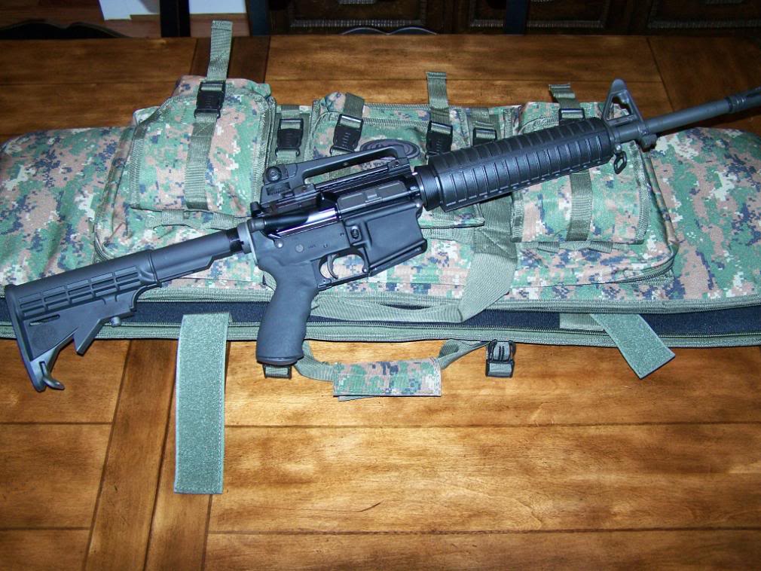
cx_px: 380
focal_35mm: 38
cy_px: 286
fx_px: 836
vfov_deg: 37.7
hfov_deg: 49.0
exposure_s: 1/60
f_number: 2.8
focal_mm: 6.3
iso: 160
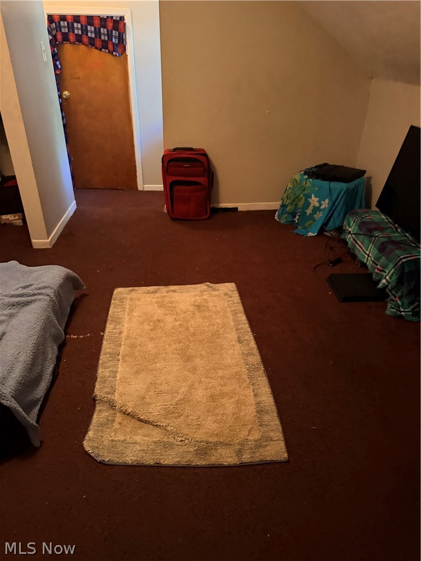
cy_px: 280
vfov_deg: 71.6
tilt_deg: -32.1
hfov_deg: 56.8
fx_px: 389
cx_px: 210
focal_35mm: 24
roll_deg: -2.1
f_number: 1.78
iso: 1600
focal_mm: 6.76
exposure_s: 1/30
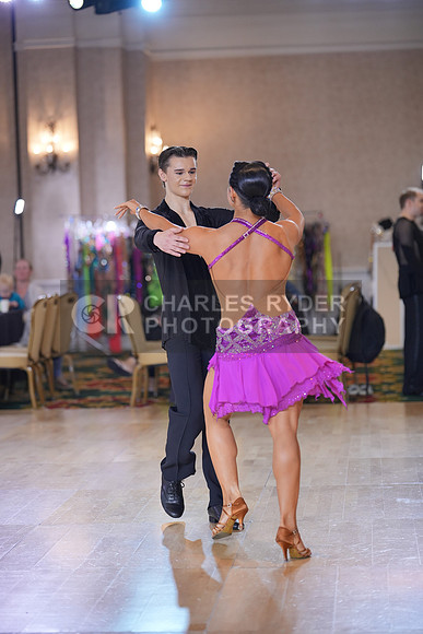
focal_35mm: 85
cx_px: 212
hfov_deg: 16.1
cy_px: 317
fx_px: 1497
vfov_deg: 23.9
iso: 1000
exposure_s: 1/500
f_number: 2
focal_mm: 85
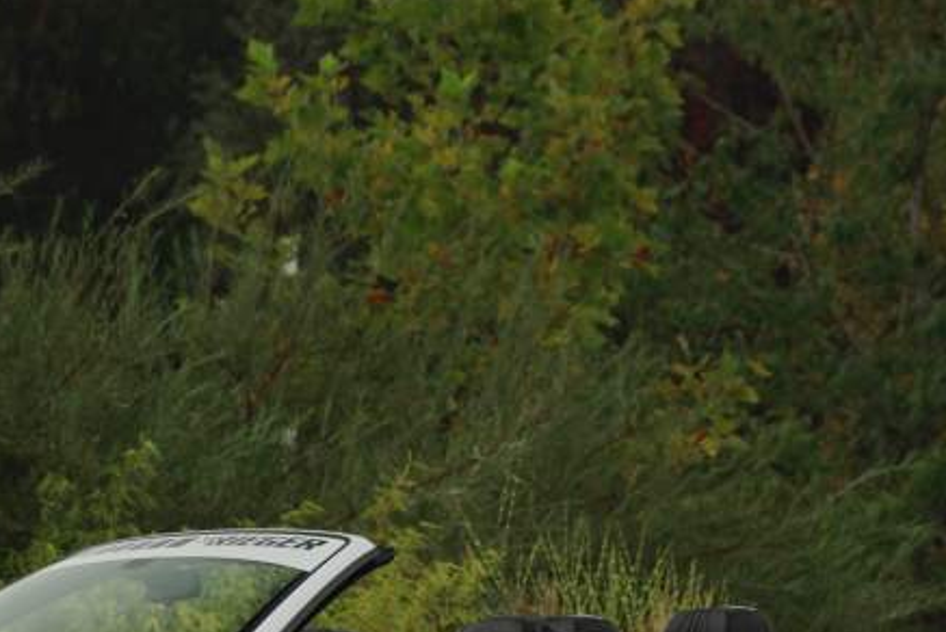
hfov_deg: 4.2
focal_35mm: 492
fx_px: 12937
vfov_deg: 2.8
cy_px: 730
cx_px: 152
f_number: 5.6
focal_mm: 140
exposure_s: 1/200
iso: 200
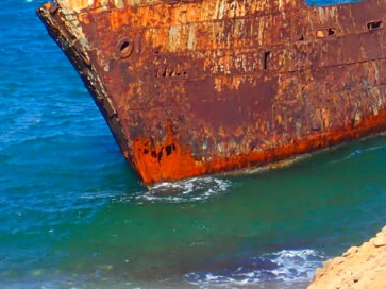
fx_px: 3567
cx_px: 305
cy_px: -73
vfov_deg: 4.6
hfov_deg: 6.2
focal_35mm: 320
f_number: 6.3
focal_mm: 18
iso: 100
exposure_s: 1/250
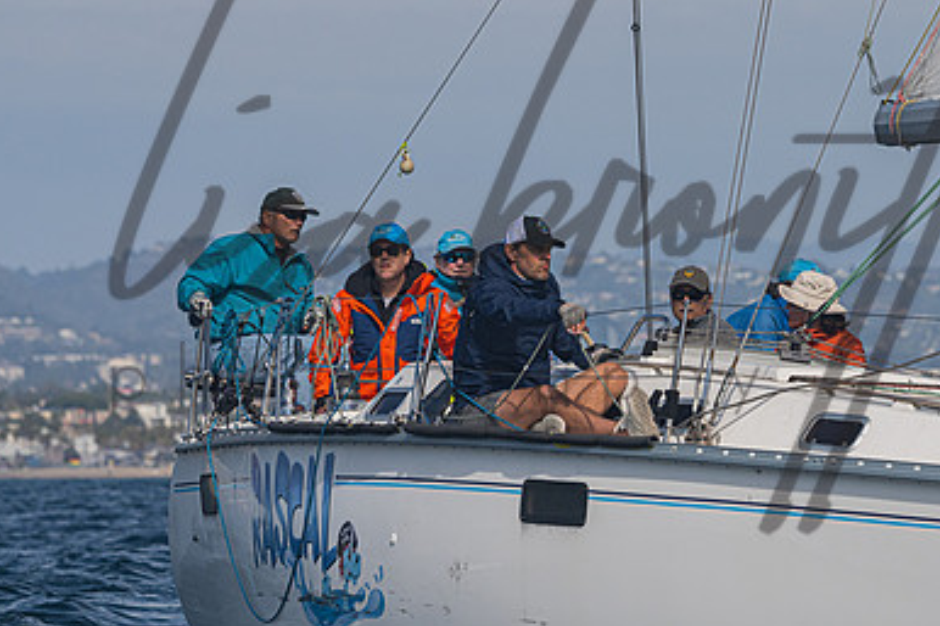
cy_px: 54
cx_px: 571
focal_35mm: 352
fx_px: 9187
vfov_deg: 3.9
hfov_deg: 5.9
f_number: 6.3
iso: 320
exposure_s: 1/4000
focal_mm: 180
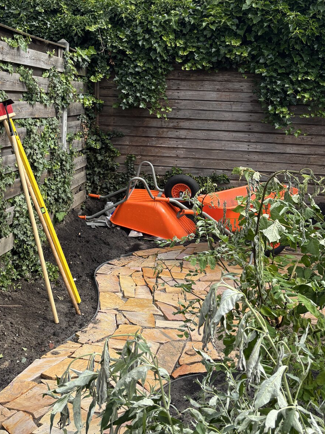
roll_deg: -2.7
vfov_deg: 42.4
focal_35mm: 44
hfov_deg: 32.8
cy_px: 148
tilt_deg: -5.3
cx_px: 147
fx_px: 551
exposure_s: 1/1092
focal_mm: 5.96
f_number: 1.6
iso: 50
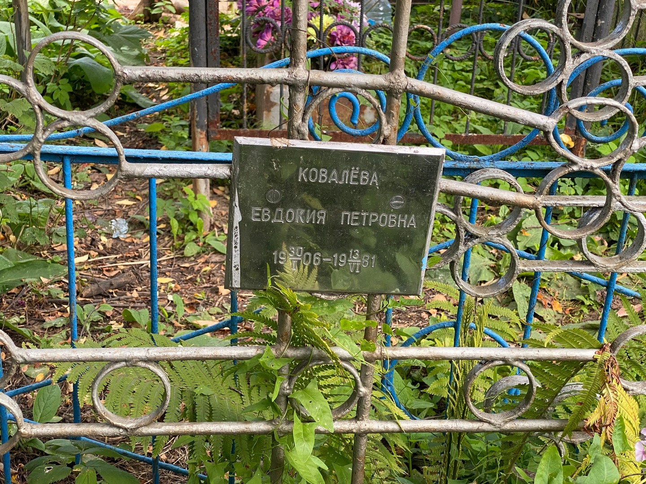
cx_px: 323
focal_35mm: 52
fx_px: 970
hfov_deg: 36.8
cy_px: 242
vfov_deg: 28.0
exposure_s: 1/121
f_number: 2
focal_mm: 6
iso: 80
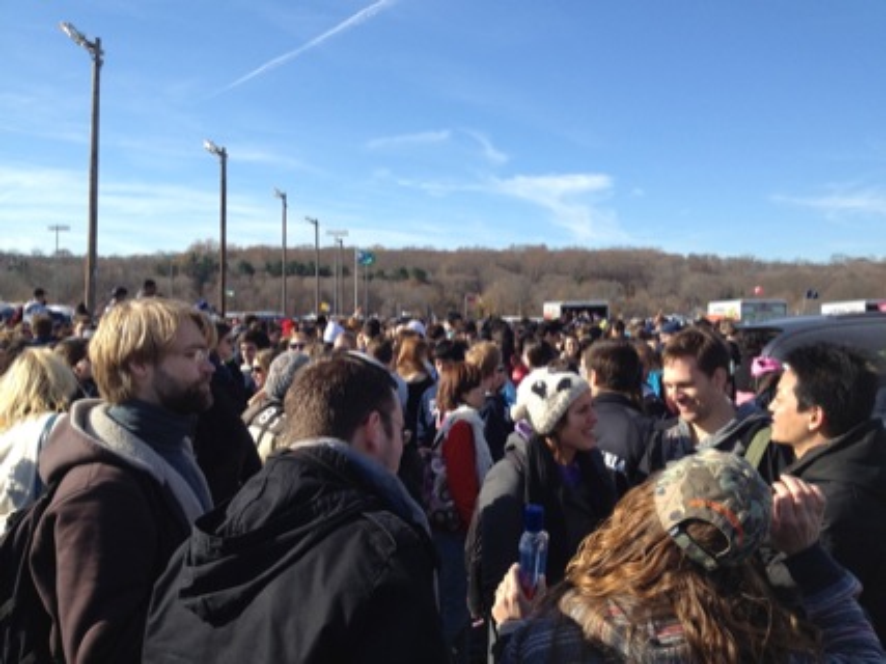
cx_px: 443
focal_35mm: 35
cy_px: 332
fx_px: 896
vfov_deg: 40.7
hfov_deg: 52.6
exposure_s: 1/1098
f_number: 2.4
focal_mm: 4.28
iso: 64
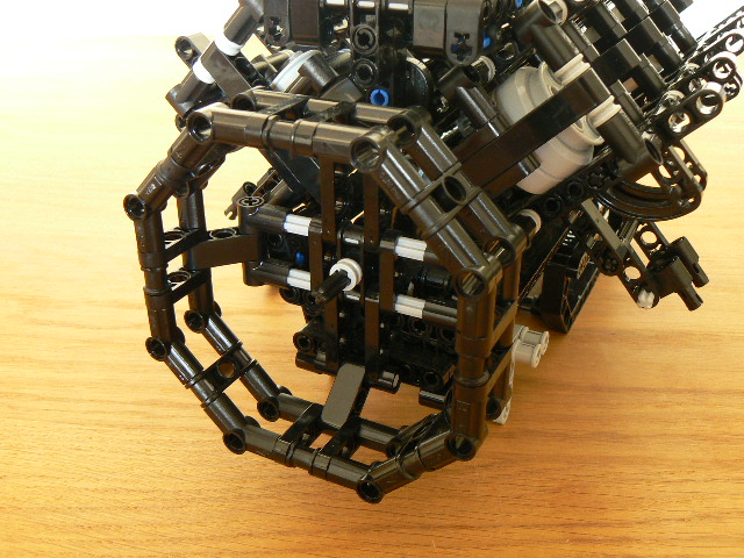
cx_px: 372
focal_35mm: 36
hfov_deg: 51.4
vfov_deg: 39.7
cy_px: 279
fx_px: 774
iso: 100
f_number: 4
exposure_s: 1.6
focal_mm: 6
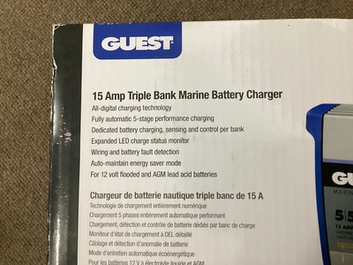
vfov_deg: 45.4
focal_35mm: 31
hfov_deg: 58.4
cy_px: 132
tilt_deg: -85.6
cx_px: 176
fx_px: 316
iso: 250
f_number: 2.4
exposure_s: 1/60
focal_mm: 3.3
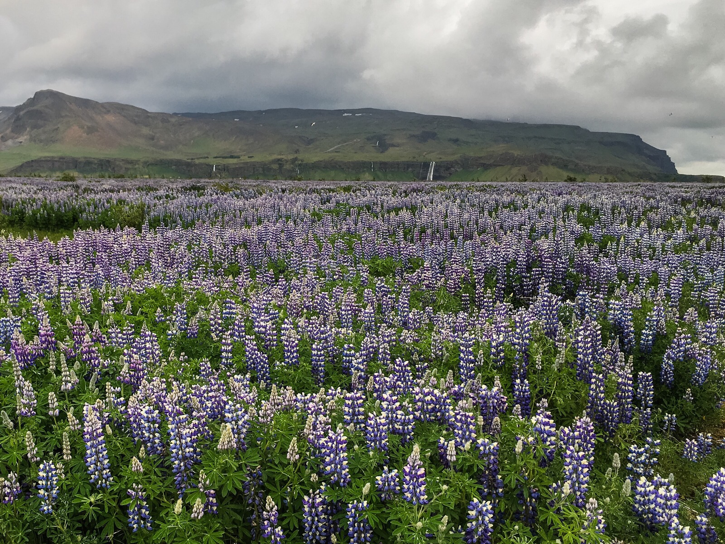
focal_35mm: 29
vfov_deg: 48.2
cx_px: 362
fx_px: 607
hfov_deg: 61.7
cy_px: 272
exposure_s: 1/388
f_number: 2.2
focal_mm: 4.15
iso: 25
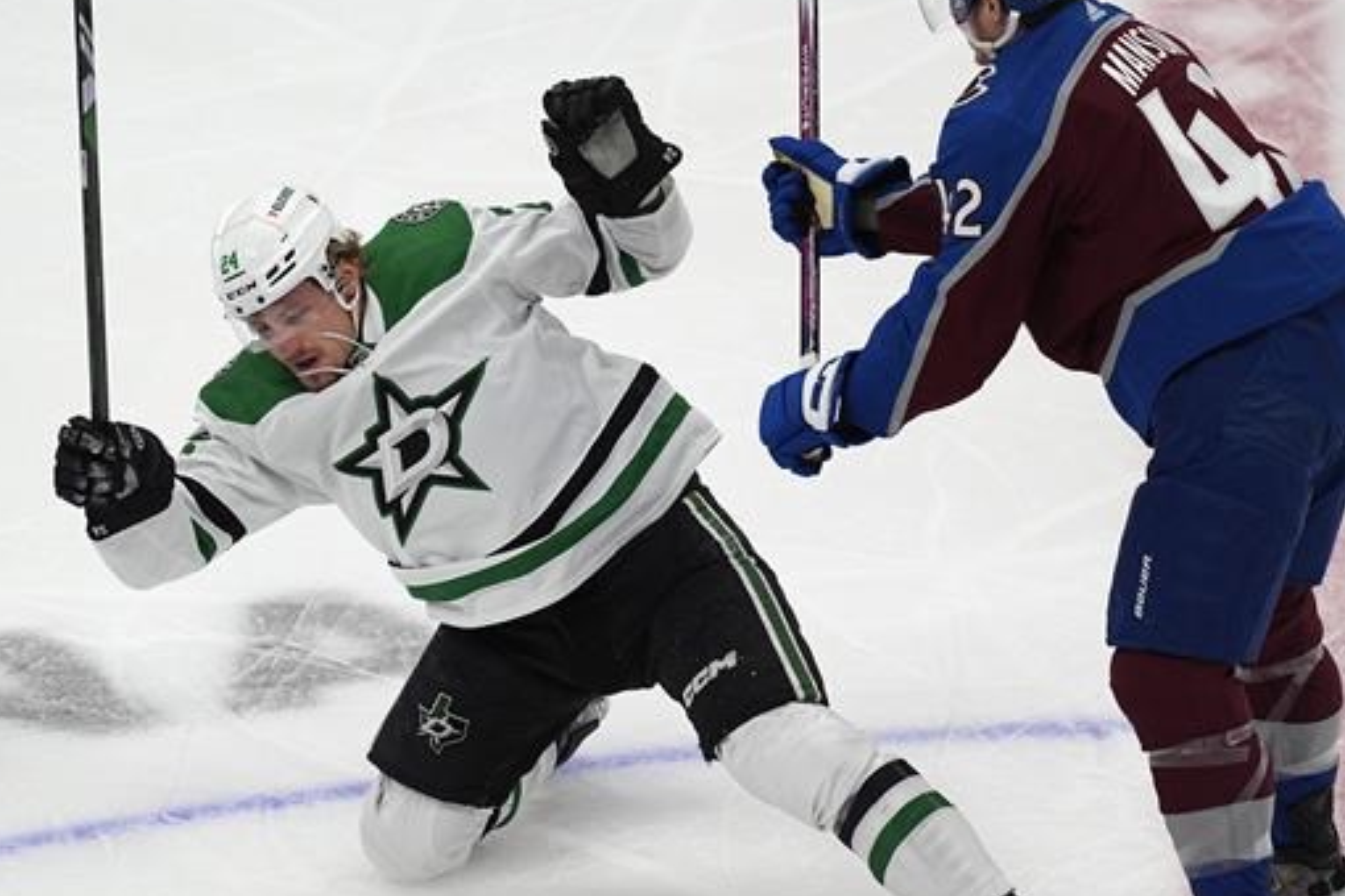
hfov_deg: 2.7
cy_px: 447
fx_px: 28579
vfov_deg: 1.8
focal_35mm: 765
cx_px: 646
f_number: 4
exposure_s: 1/2000
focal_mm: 600
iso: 2500
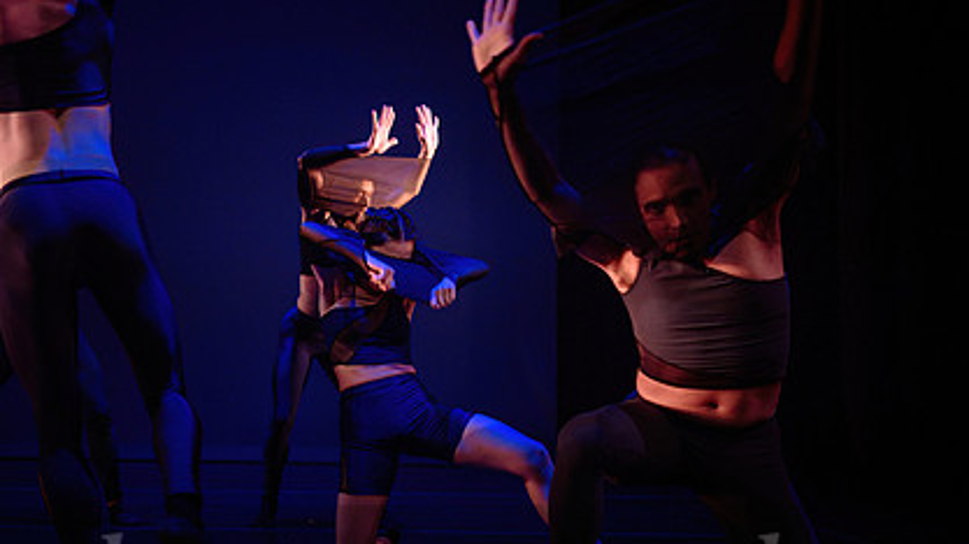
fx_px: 899
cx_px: 414
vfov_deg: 33.0
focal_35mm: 35
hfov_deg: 56.4
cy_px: 405
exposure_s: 1/320
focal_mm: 24
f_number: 1.4
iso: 1000
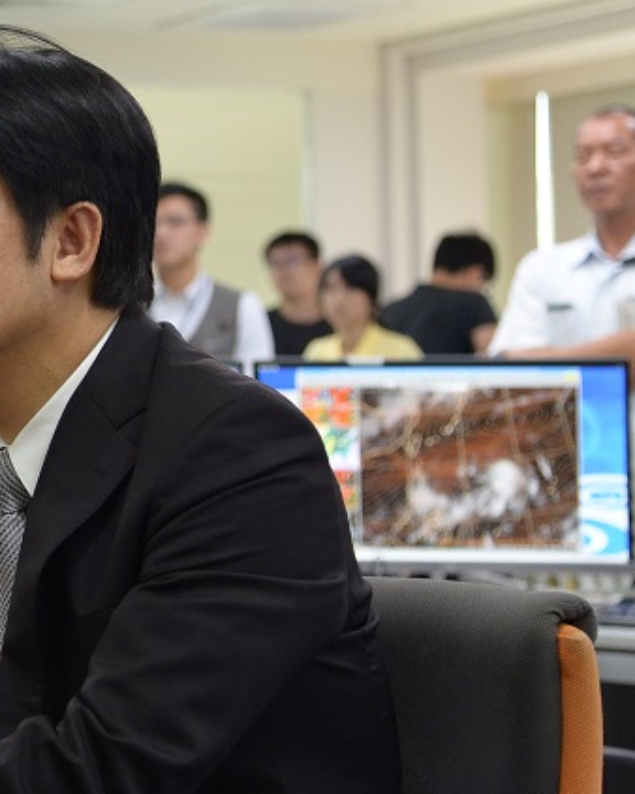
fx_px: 2845
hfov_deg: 12.2
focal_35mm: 121
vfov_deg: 15.9
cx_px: -301
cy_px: 287
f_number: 4
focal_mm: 52
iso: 1600
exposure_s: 1/125
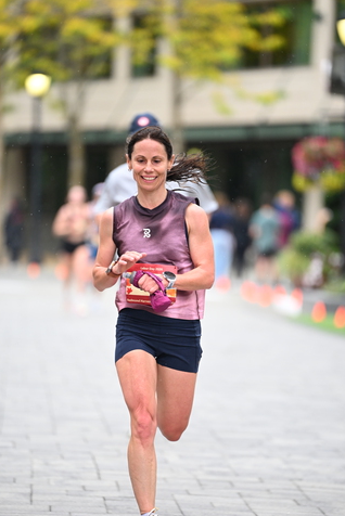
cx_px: 159
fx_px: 3316
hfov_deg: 6.0
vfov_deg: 8.9
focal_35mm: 231
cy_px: 288
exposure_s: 1/1250
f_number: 2.8
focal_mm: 200
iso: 1250
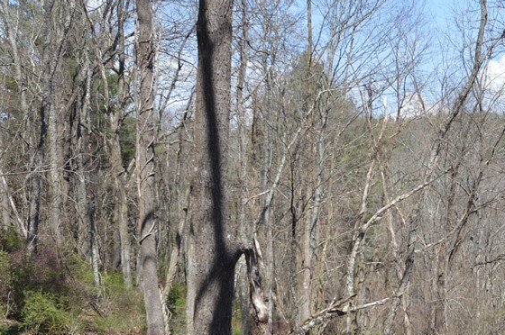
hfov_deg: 29.9
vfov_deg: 21.0
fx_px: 897
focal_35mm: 64
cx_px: 473
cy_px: 247
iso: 100
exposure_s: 1/200
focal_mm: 22
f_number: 7.1
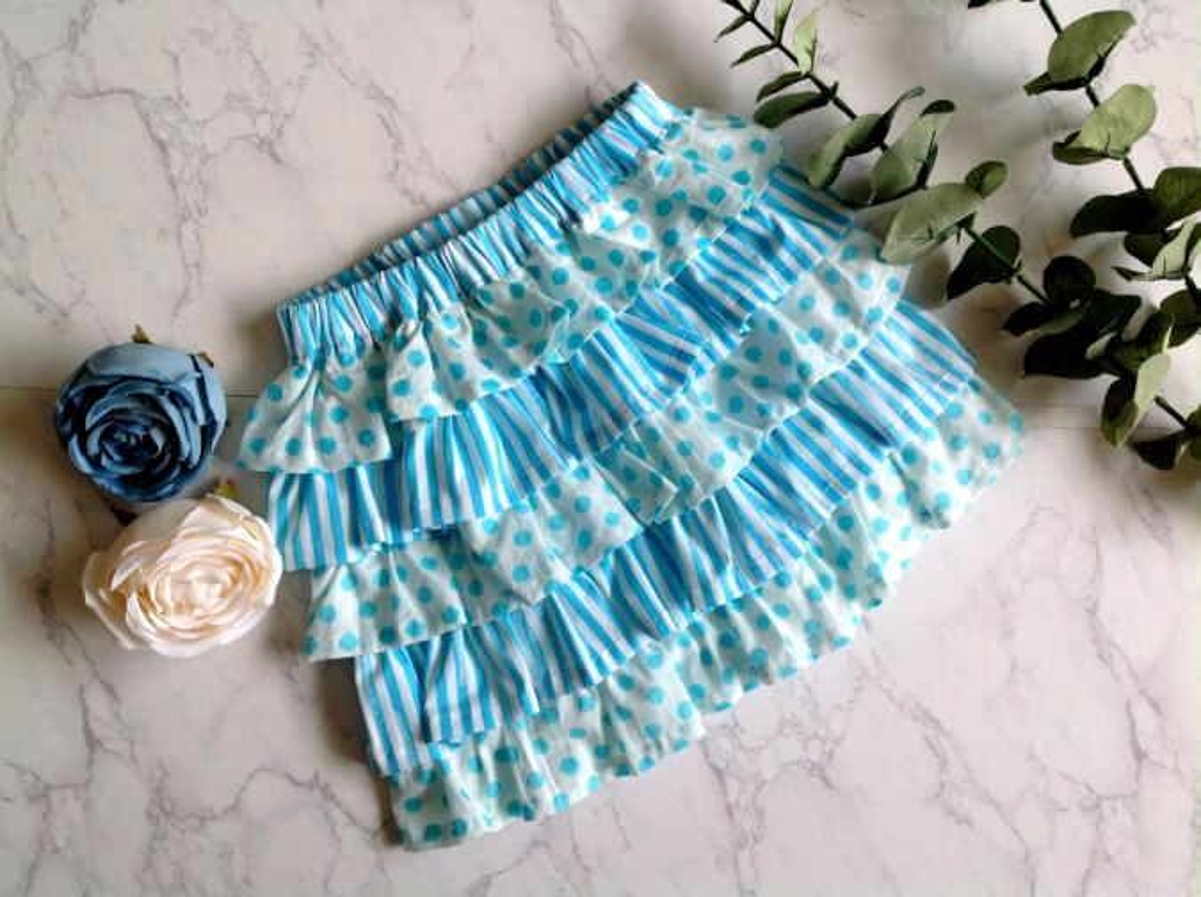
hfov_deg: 52.7
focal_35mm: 35
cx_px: 600
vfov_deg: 40.6
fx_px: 1212
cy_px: 448
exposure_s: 1/270
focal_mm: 4.28
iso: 50
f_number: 2.4
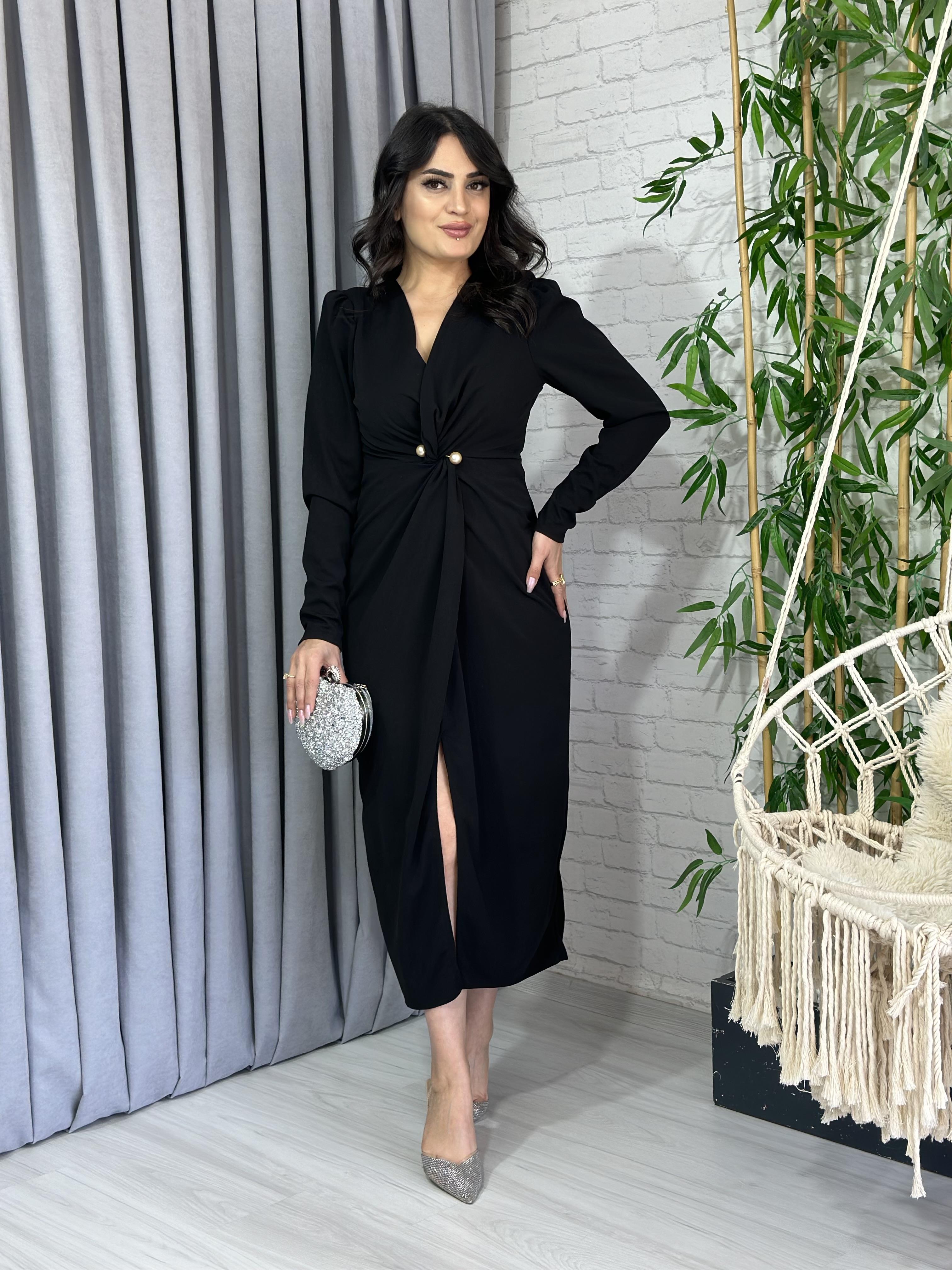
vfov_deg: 39.7
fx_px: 1760
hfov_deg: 30.3
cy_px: 635
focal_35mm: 48
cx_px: 476
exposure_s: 1/100
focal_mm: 6.86
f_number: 1.78
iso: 80
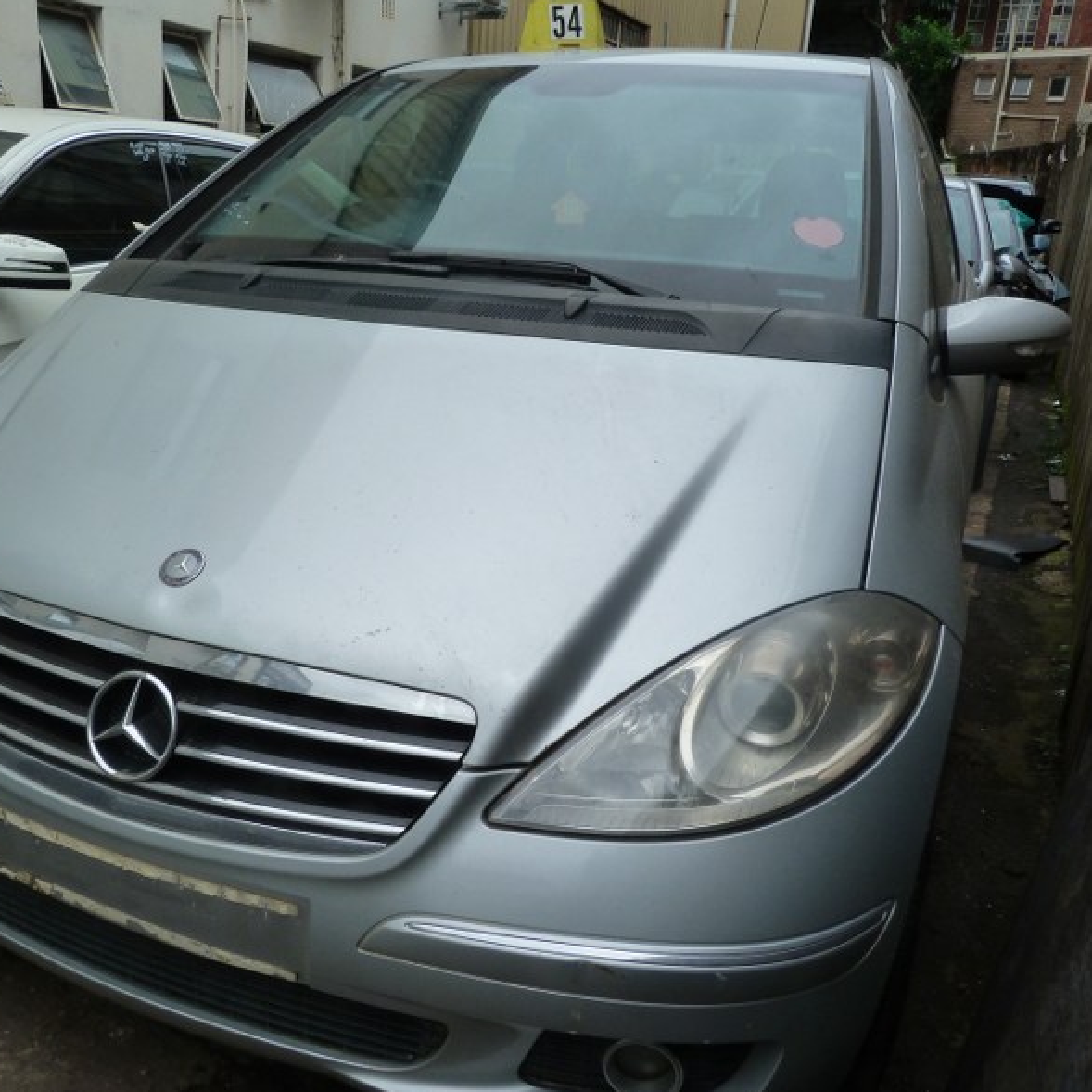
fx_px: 1071
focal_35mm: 30
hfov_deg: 53.9
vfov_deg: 54.0
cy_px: 549
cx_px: 476
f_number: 5.6
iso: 125
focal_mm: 4.5
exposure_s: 1/250
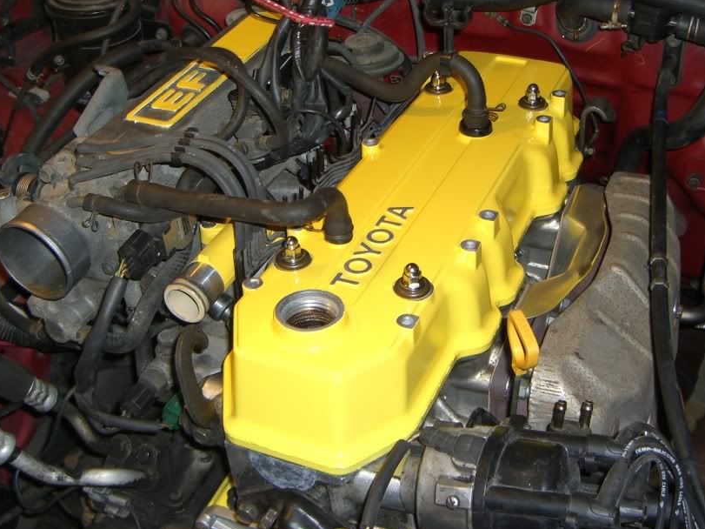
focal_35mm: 48
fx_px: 977
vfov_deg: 30.2
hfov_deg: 39.7
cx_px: 370
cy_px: 207
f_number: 2.8
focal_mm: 7.9
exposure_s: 1/60
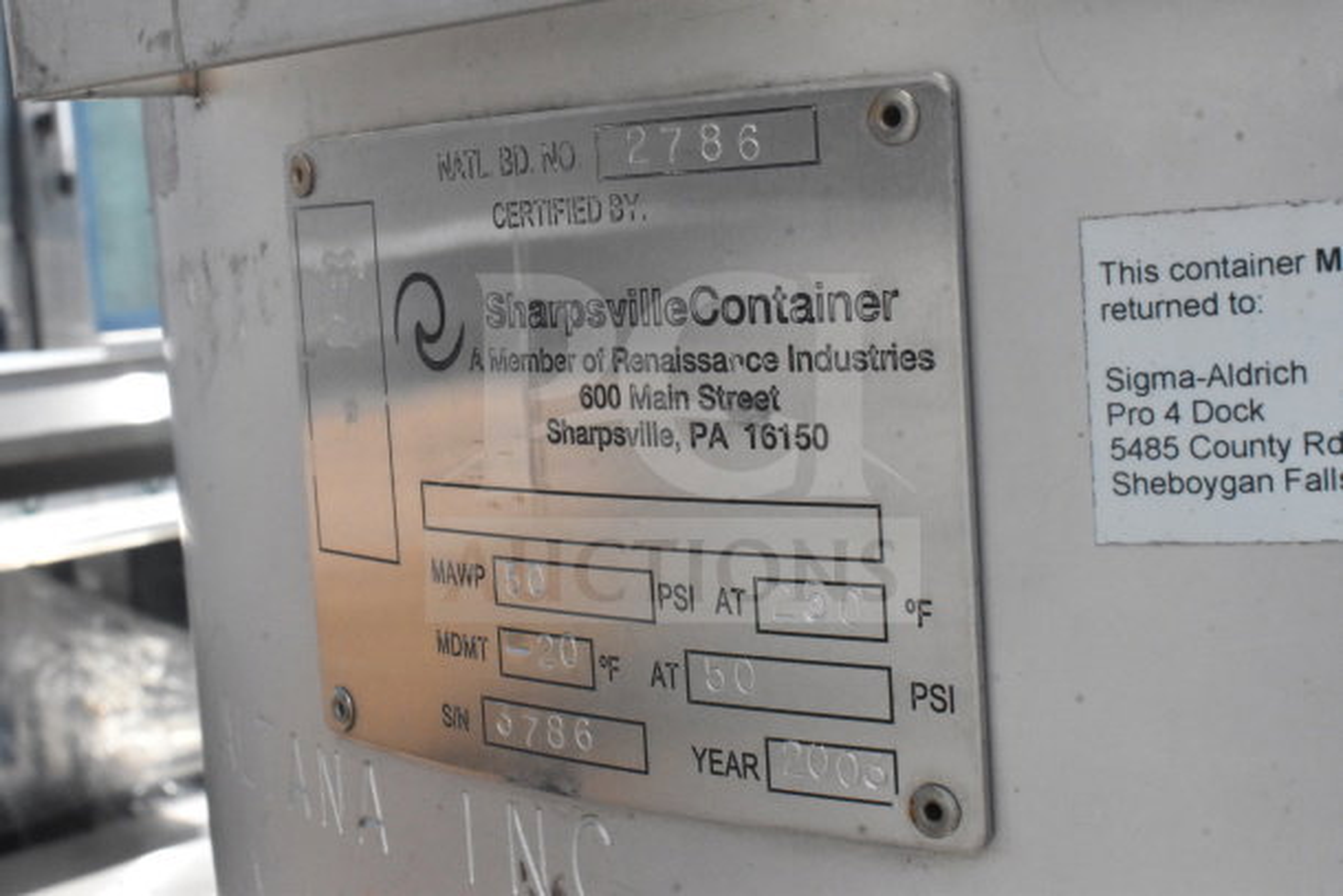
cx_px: 672
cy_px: 448
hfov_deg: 35.0
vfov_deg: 23.8
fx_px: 2127
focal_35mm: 57
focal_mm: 38
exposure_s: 1/1600
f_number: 25
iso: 6400
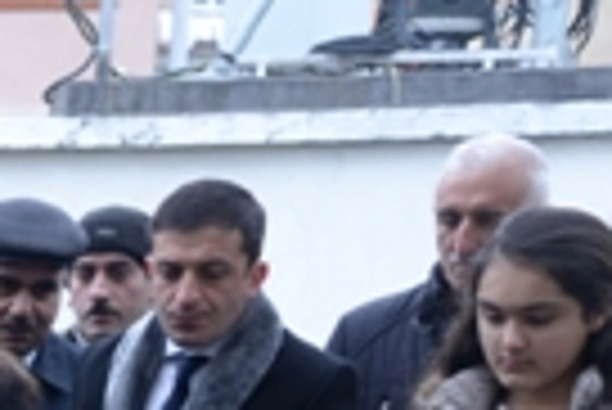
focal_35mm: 160
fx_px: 2723
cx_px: -603
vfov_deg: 8.1
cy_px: 872
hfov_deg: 11.6
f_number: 5.6
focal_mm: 34
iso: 560
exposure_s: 1/250
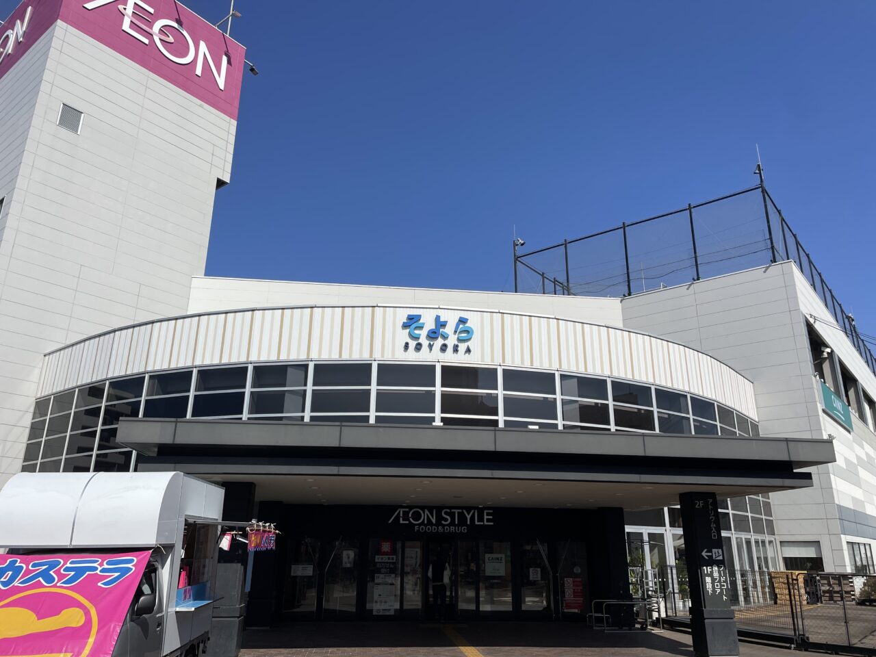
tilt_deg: +19.6
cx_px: 438
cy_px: 328
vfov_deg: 53.1
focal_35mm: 26
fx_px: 658
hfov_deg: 67.3
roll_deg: -0.8
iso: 50
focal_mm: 4.2
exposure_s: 1/9804
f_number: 1.6
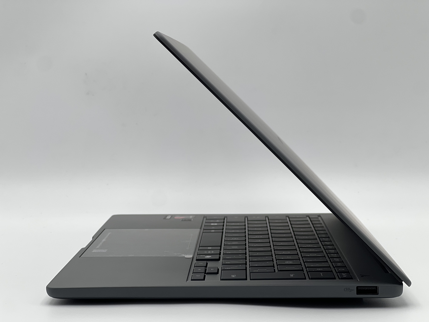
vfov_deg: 19.1
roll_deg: +0.3
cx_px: 214
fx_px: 954
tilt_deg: -4.5
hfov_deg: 25.3
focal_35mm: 77
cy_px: 161
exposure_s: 1/173
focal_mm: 9
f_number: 2.8
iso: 32
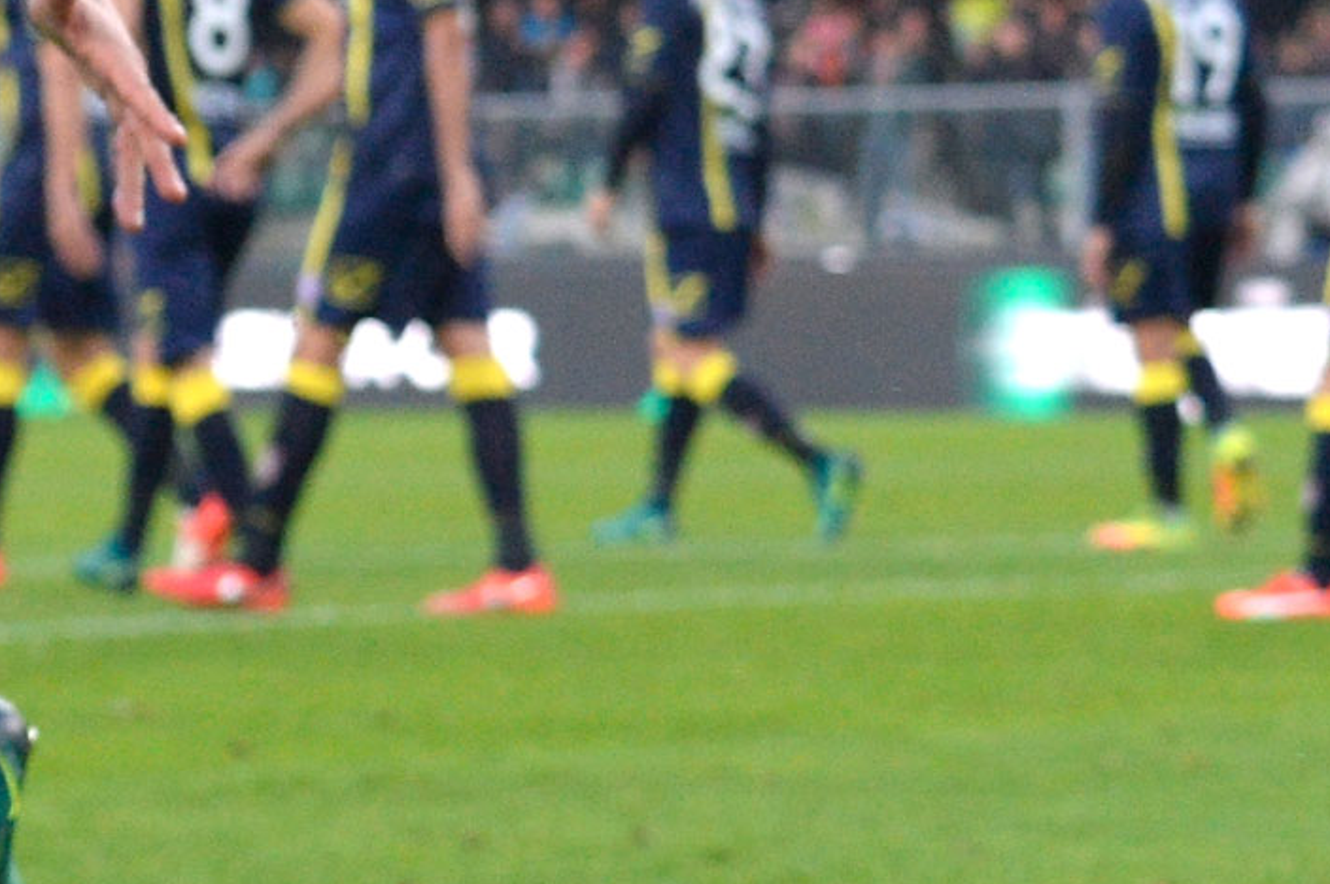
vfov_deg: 3.4
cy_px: -169
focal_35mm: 405
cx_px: -933
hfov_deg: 5.0
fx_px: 14948
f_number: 5.6
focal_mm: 95
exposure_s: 1/1000
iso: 2500
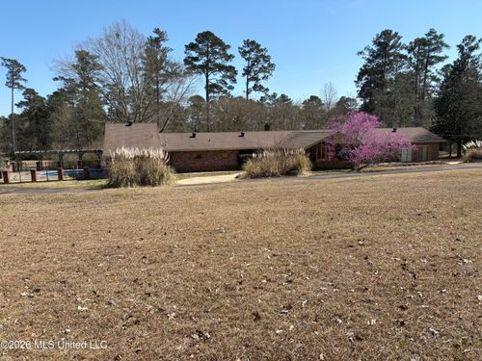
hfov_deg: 67.3
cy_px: 180
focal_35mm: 26
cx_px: 241
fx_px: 362
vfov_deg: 53.1
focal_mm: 5.96
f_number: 1.6
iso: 50
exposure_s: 1/2538
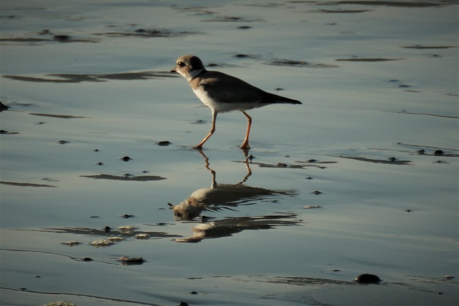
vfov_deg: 1.9
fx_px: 9178
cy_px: 153
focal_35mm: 720
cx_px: 230
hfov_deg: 2.9
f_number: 6.4
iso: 200
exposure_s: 1/800
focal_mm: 132
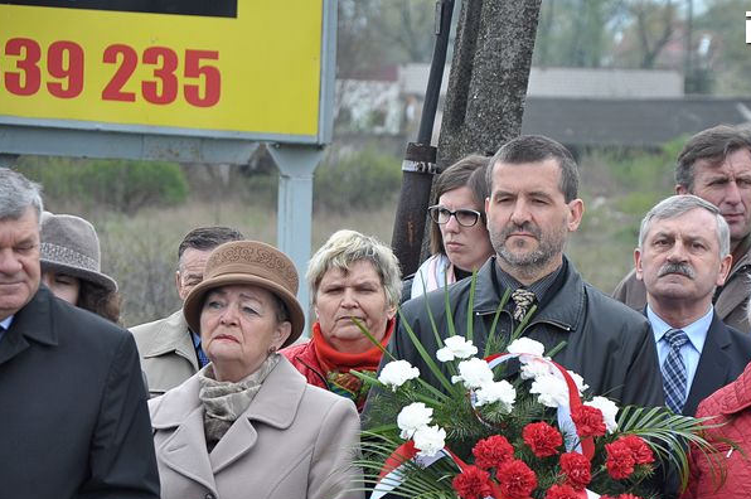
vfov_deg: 6.1
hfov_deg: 9.2
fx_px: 4683
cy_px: 346
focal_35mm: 225
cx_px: 493
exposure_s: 1/640
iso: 320
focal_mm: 105
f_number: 6.3
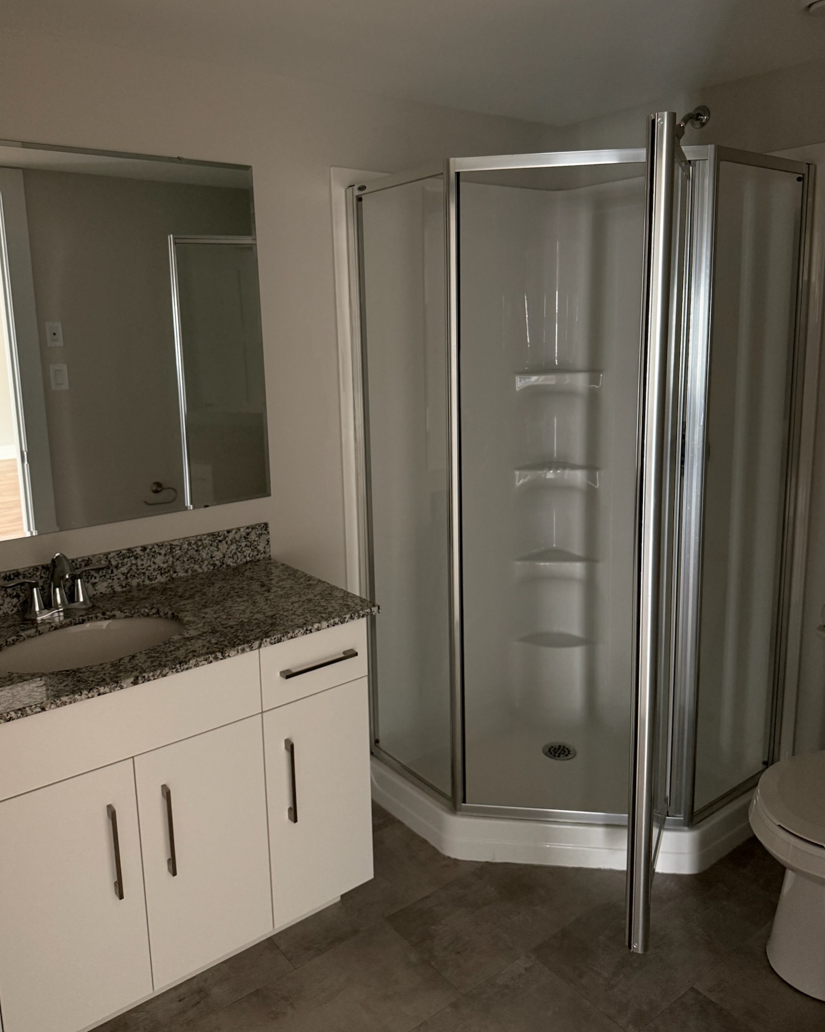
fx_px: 794
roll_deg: +0.7
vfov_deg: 65.9
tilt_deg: -9.8
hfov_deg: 54.9
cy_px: 461
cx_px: 403
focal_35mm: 26
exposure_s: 1/60
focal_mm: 6.76
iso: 200
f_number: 1.78
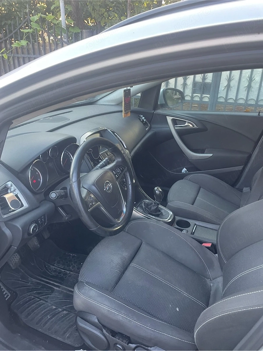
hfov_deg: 53.1
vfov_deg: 67.3
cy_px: 176
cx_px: 132
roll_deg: -2.0
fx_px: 263
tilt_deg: -25.0
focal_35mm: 26
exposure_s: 1/83
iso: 125
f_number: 1.6
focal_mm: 4.2
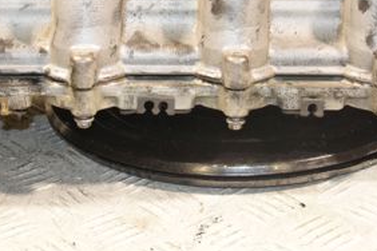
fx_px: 1141
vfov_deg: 12.4
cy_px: 8
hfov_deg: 18.8
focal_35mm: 109
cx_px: 201
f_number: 5.6
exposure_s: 1/100
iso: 1600
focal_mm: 32
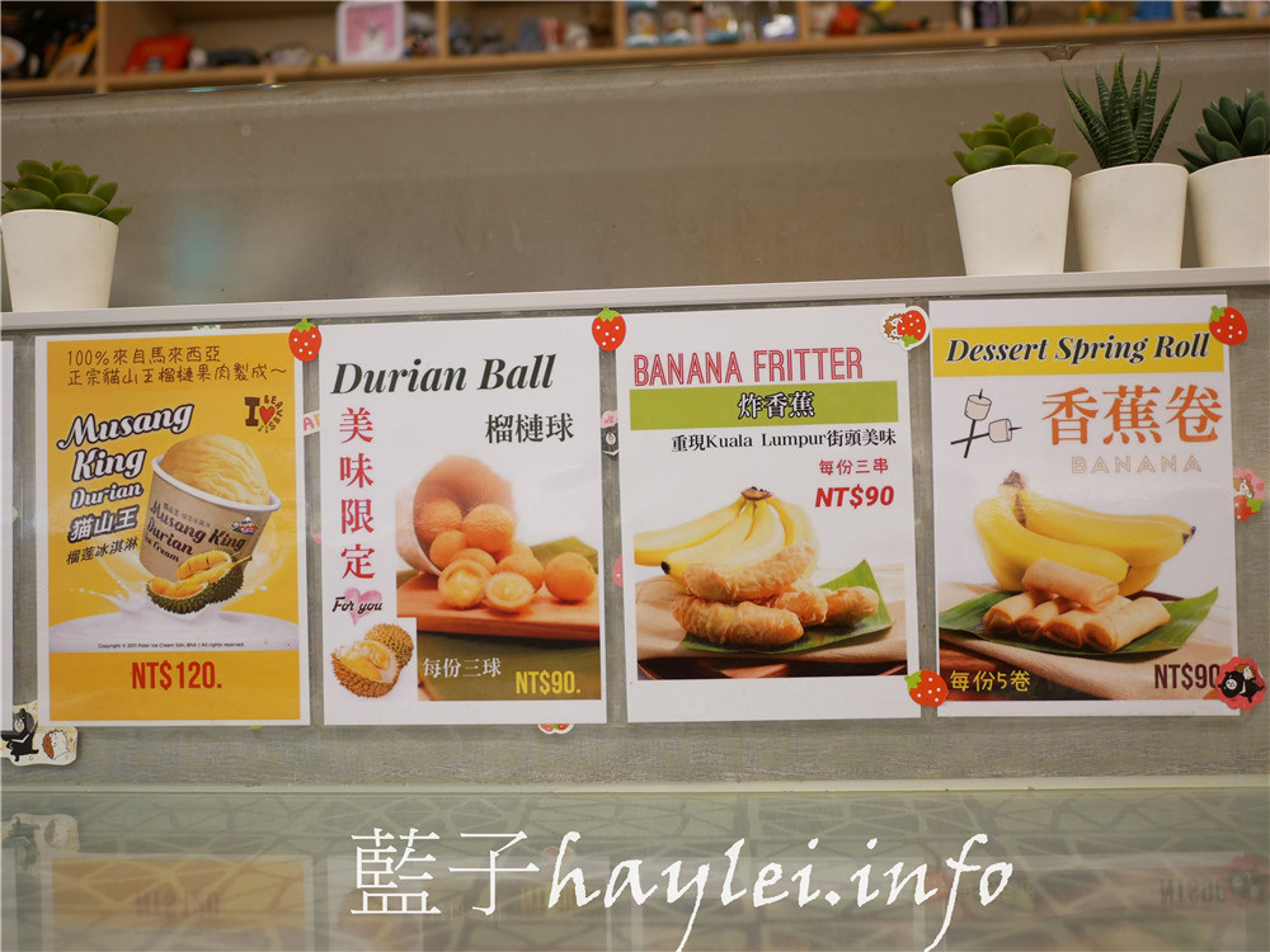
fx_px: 1101
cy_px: 476
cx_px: 635
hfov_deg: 60.0
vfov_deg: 46.8
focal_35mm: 30
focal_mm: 15
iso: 320
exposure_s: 1/60
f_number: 1.7
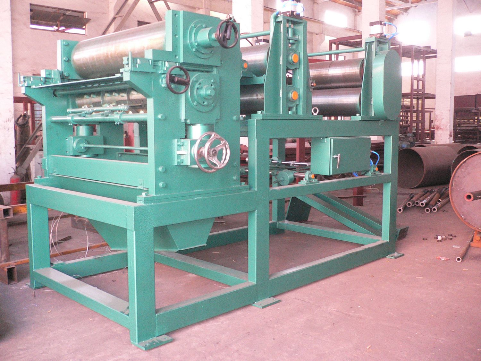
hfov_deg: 52.6
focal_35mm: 35
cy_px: 180
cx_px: 240
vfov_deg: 40.7
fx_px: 486
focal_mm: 5.8
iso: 400
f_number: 2.8
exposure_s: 1/60
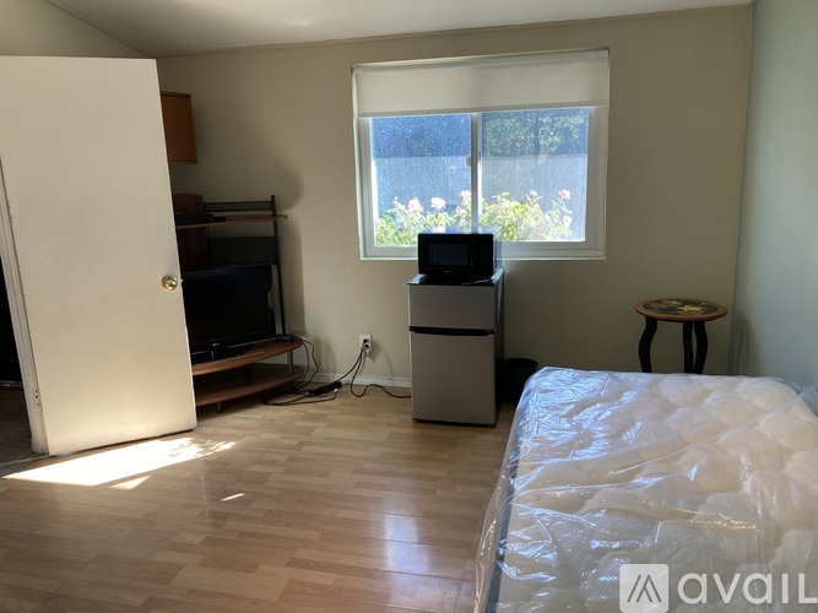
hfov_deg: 63.5
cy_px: 306
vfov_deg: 49.7
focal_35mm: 28
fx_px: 662
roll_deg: +1.9
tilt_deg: -12.1
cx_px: 409
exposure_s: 1/120
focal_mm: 3.99
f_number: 1.8
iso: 80
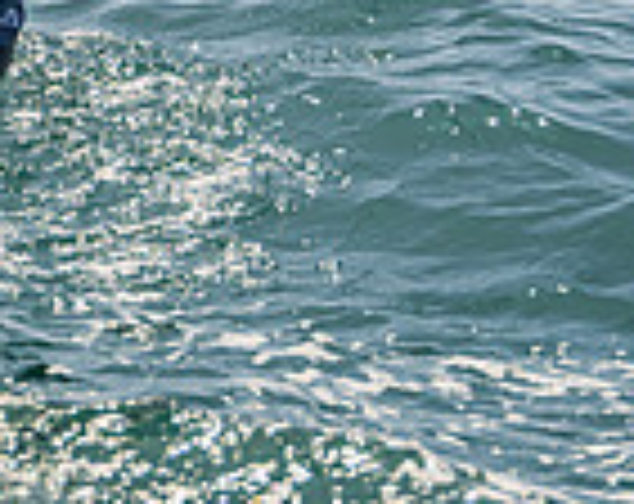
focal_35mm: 565
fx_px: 10572
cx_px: -411
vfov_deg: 2.7
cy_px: -298
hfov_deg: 3.4
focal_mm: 130
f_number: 7.1
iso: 250
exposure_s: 1/1000
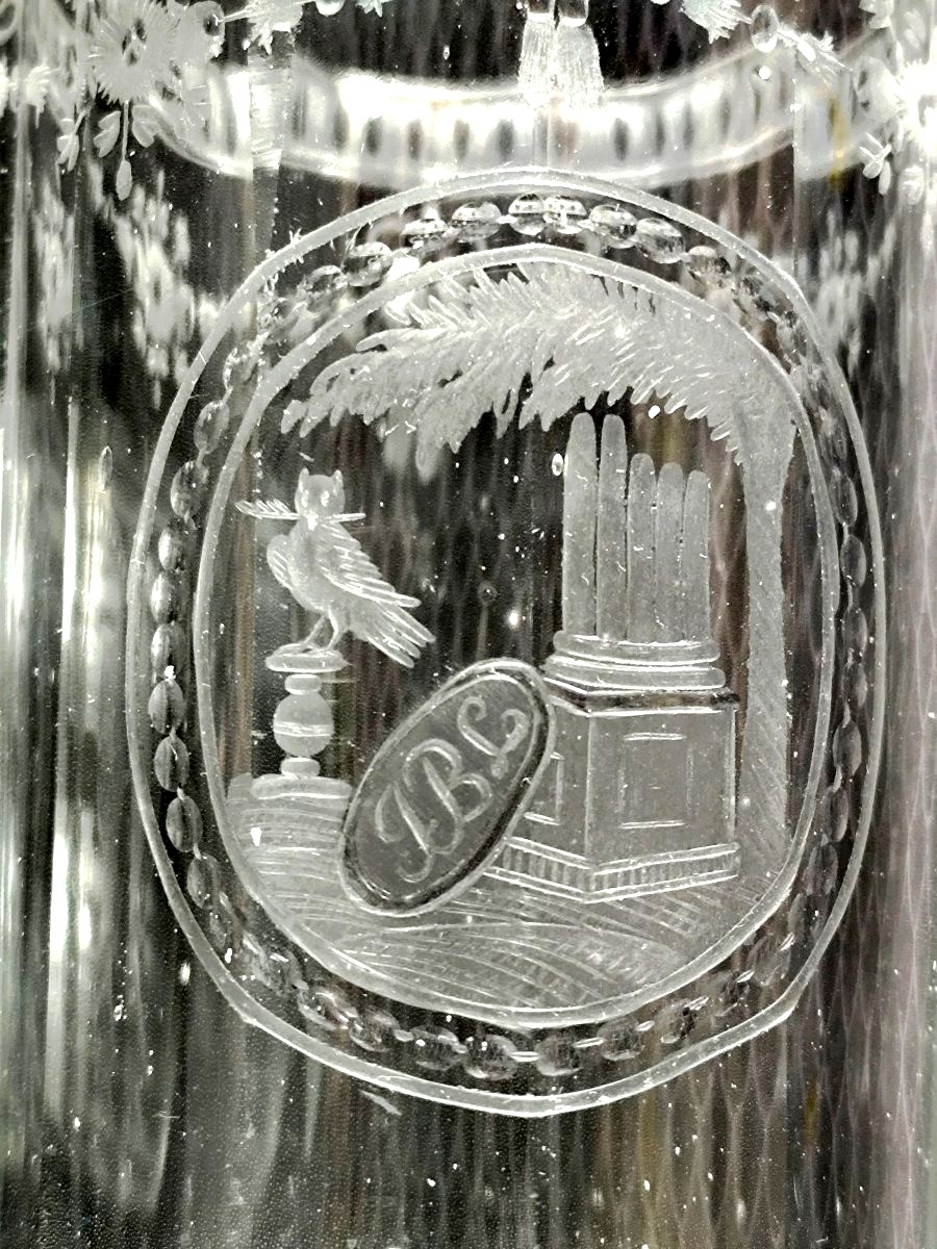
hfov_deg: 15.9
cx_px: 468
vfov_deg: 21.1
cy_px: 624
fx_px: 3356
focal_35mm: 93
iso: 400
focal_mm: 6.14
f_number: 1.65
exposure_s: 1/25
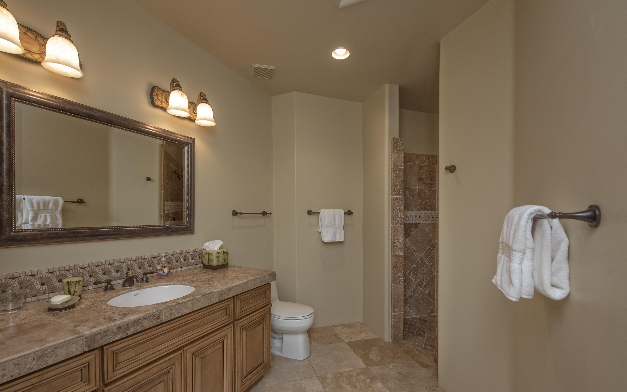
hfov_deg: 101.5
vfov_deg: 74.5
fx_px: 256
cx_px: 307
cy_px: 218
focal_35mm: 15
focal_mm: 14
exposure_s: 1/60
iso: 250
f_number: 8
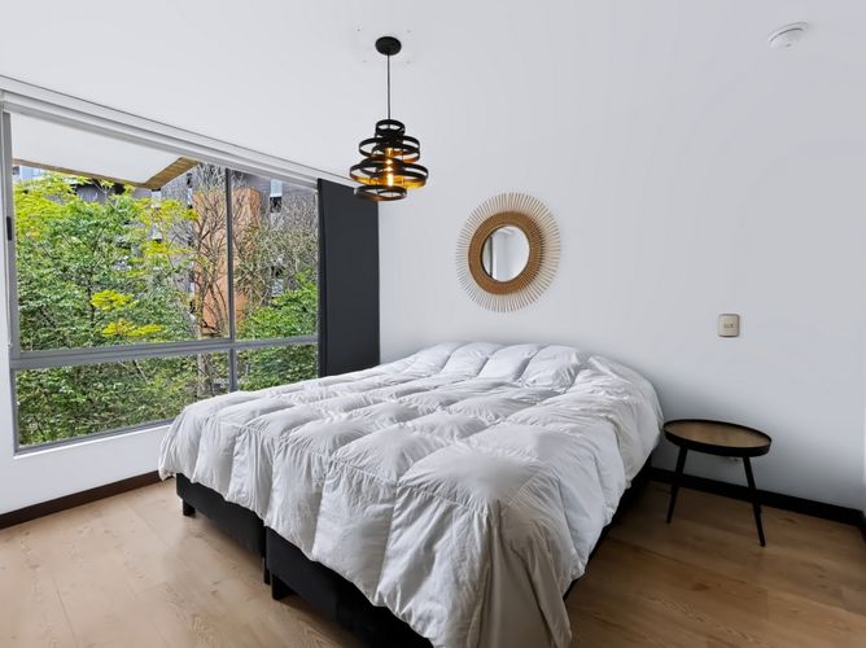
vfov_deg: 81.7
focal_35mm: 15
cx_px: 433
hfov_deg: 98.2
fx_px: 375
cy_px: 324
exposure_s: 1/120
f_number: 2
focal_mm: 2.3
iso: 100
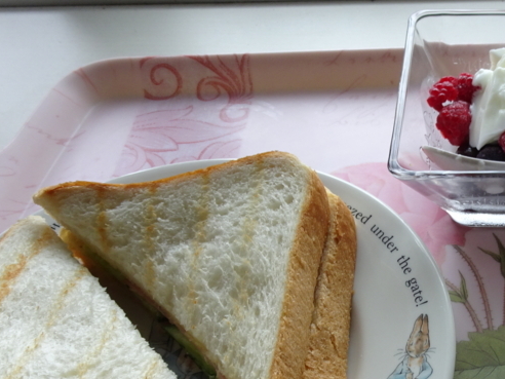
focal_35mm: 50
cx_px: 467
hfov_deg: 35.6
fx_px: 729
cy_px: 336
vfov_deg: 28.1
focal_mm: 4.1
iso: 80
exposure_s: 1/30
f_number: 3.5
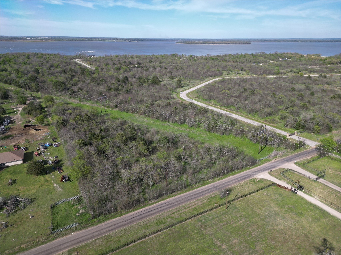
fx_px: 236
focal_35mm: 24
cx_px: 170
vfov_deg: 56.8
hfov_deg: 71.6
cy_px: 128
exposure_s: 1/2500
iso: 110
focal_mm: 6.72
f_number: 1.7
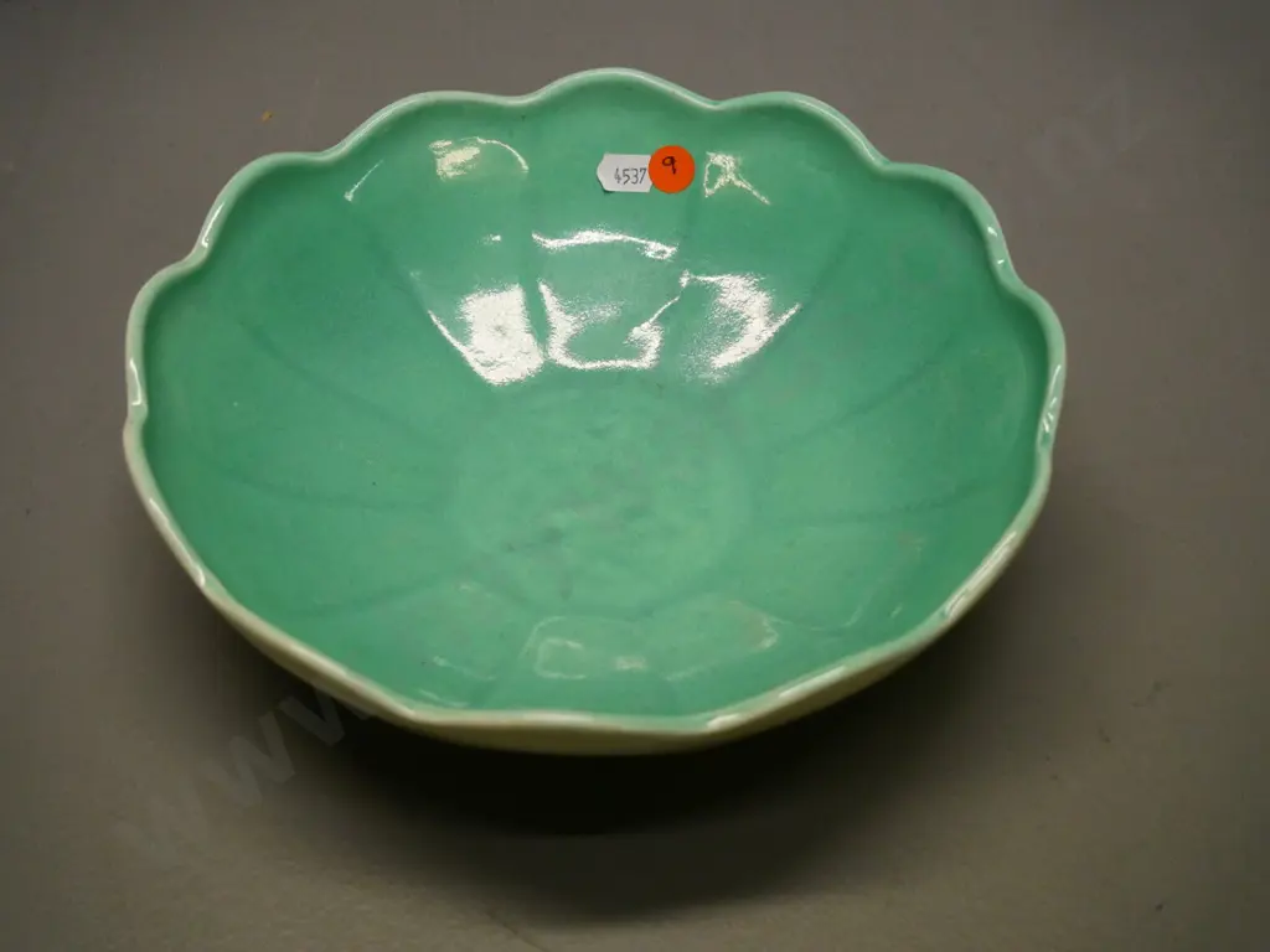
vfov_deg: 36.0
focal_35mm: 40
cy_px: 476
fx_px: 1468
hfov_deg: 46.8
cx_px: 635
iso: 3200
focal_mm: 20
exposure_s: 1/500
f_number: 5.6
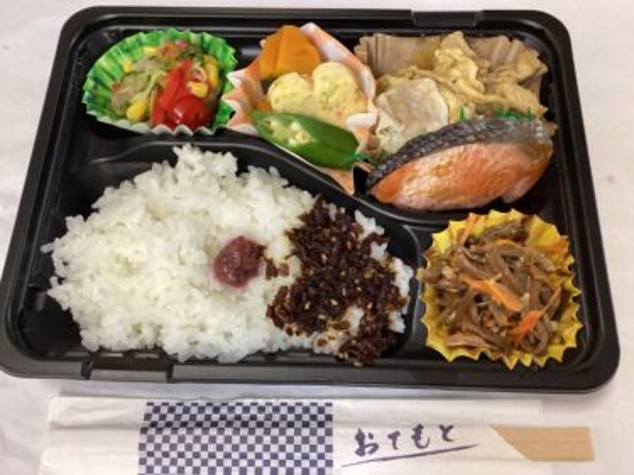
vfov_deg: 45.4
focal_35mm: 31
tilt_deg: -69.9
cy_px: 238
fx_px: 568
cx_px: 317
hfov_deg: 58.4
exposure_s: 1/60
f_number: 2.4
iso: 250
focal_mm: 3.3
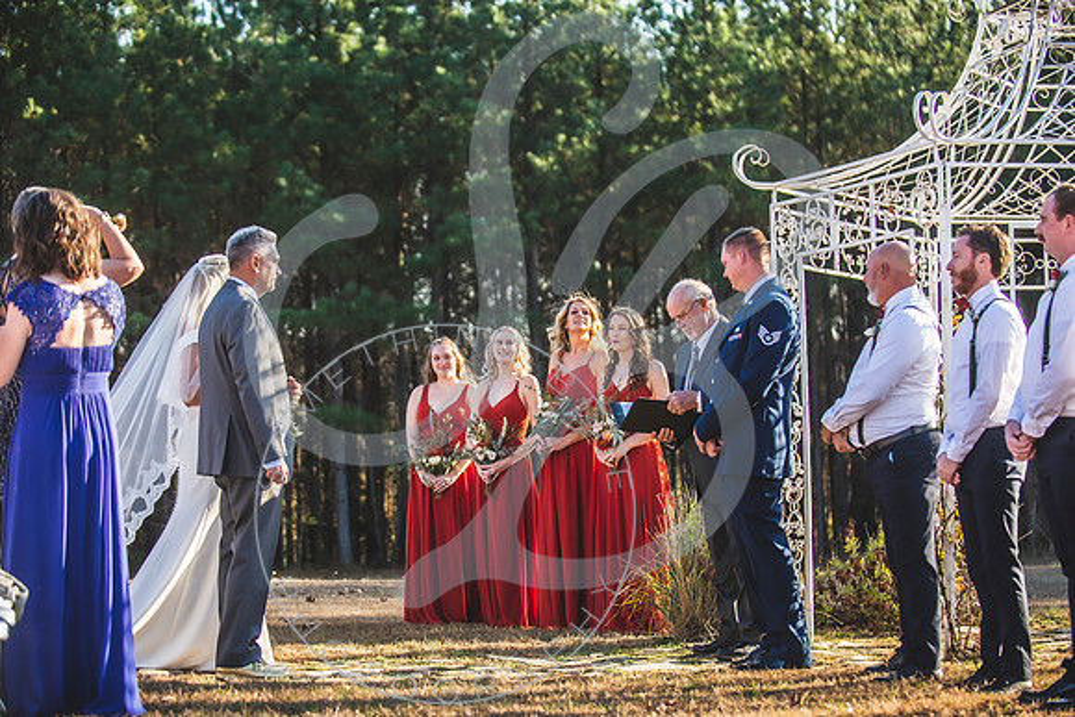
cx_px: 530
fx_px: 2144
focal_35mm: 72
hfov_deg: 28.1
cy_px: 358
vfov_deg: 19.0
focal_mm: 70
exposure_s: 1/800
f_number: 2.8
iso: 200
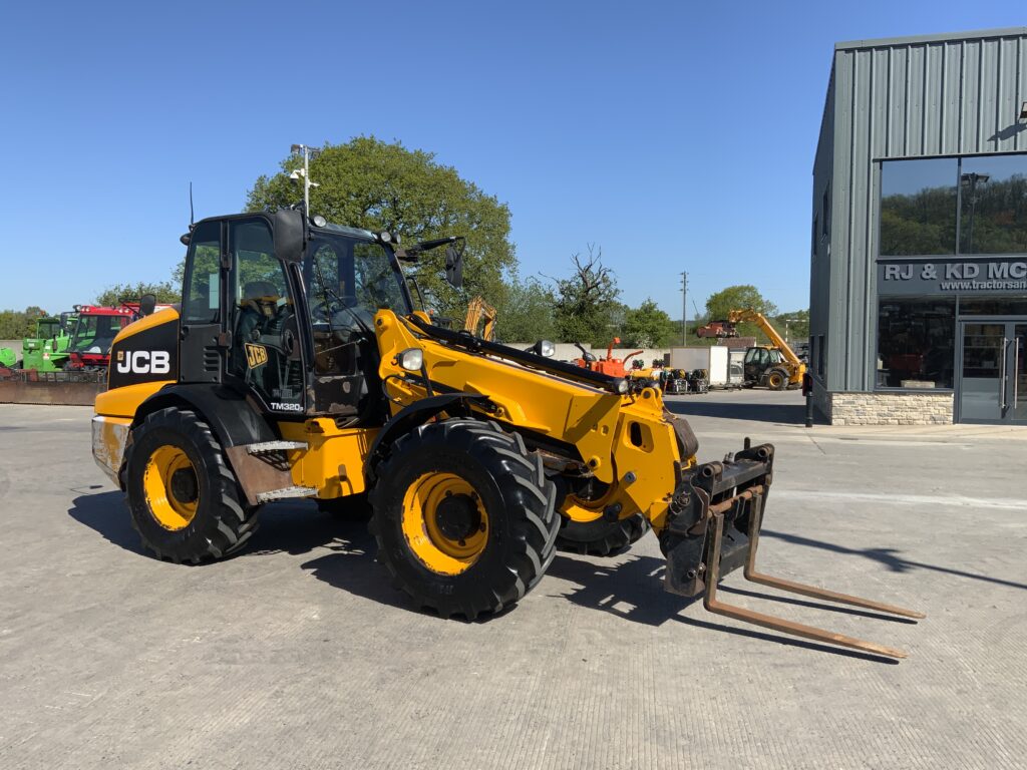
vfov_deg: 48.2
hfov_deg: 61.7
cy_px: 385
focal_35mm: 29
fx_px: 860
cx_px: 514
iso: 16
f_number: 1.8
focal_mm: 3
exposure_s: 1/1912
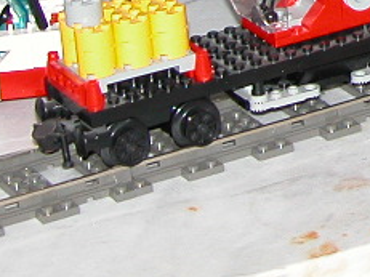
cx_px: 615
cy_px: -179
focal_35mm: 249
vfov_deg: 5.9
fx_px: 2660
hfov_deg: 7.8
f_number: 3
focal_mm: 11.6
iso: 100
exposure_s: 1/60
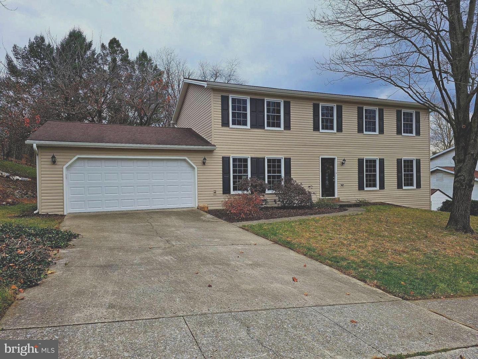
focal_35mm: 23
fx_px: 318
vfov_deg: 58.9
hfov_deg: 73.9
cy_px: 180
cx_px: 239
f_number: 1.7
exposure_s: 1/444
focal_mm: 6.3
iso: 20
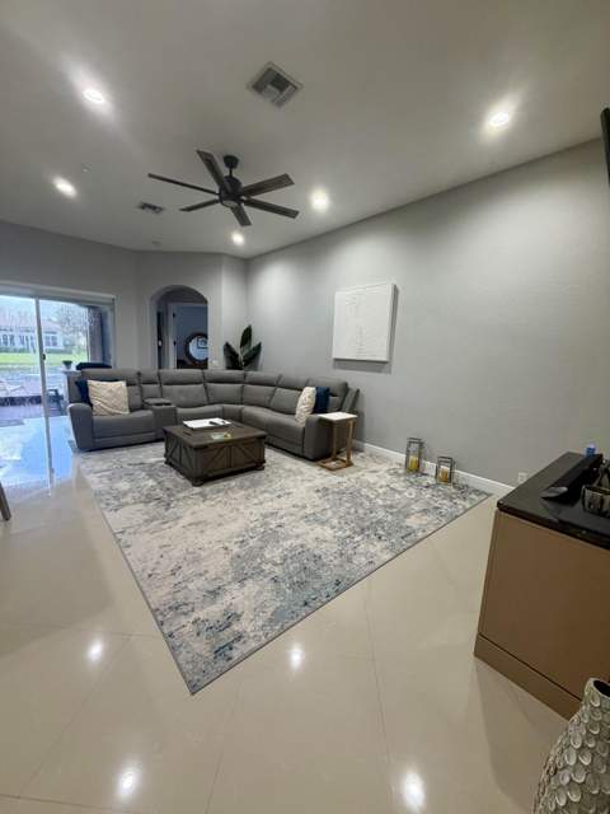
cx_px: 305
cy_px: 407
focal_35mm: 14
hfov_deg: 85.7
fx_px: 329
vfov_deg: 102.1
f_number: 2.2
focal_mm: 2.22
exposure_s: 1/60
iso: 320
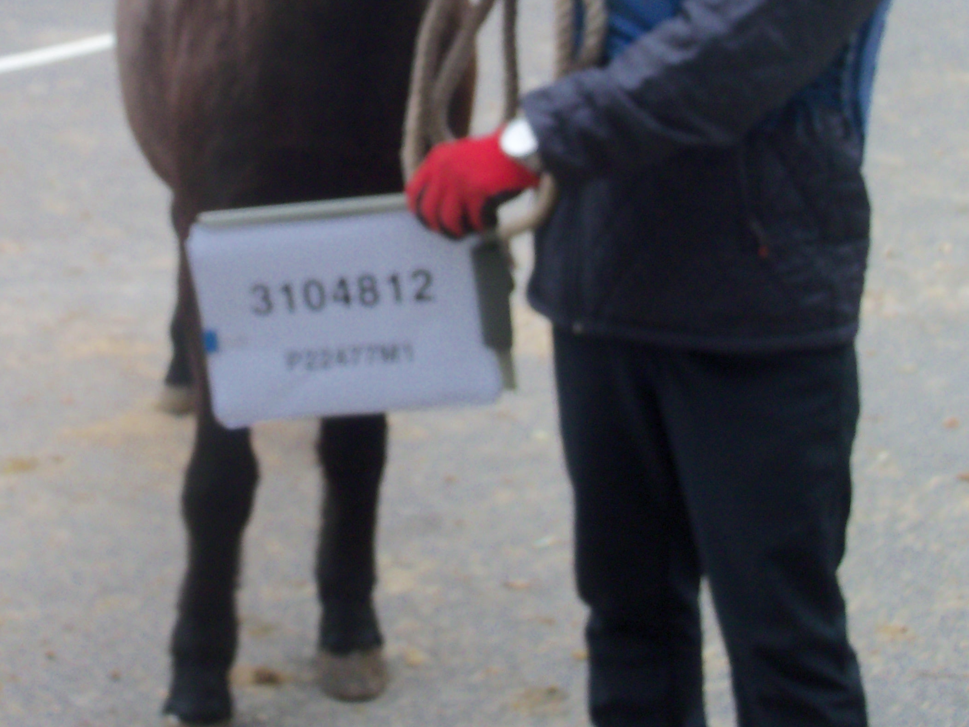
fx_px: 1848
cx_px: 195
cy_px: 142
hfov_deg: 28.8
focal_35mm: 66
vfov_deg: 22.0
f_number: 3
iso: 80
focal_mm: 6.3
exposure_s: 1/160
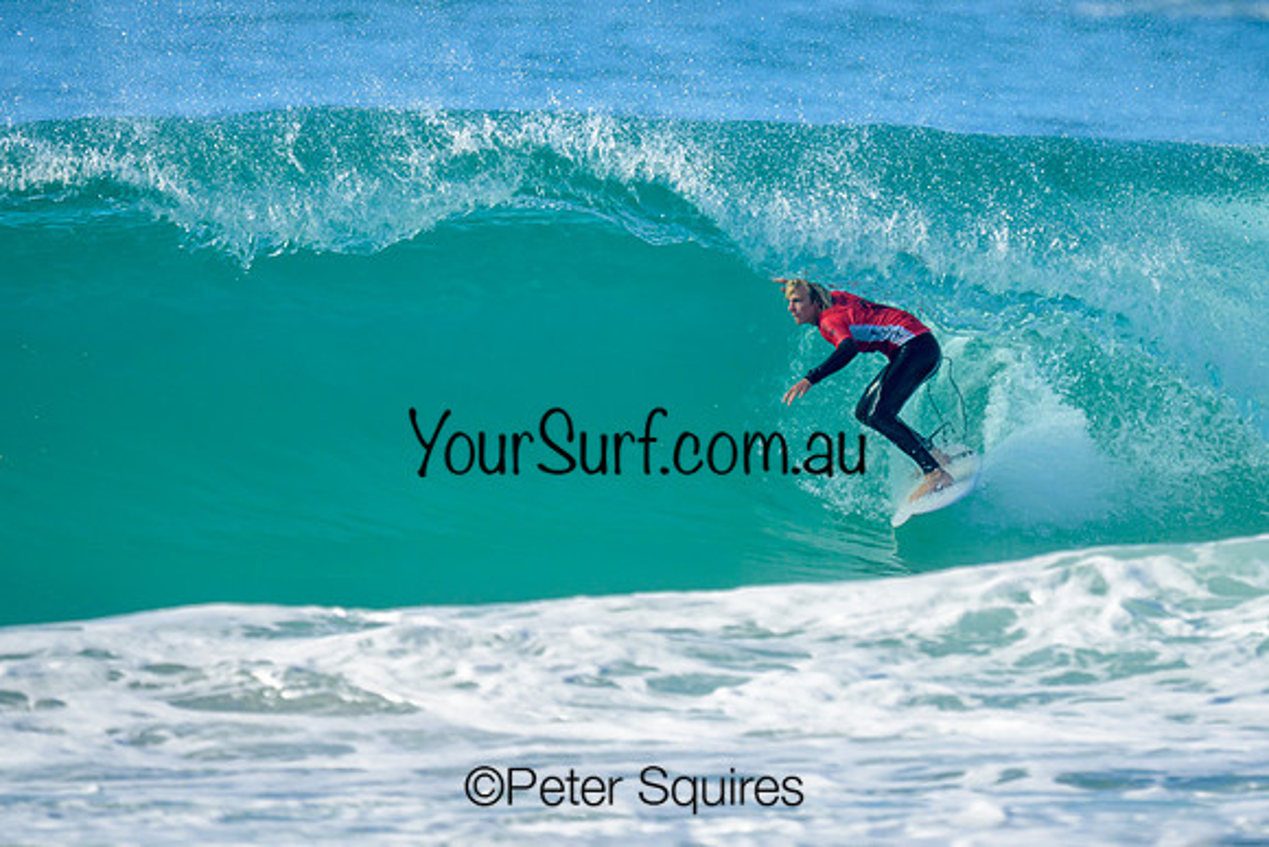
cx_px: 733
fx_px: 38746
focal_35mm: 1099
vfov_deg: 1.3
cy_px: 309
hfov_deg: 1.9
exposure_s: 1/2000
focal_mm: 800
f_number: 6.3
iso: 400
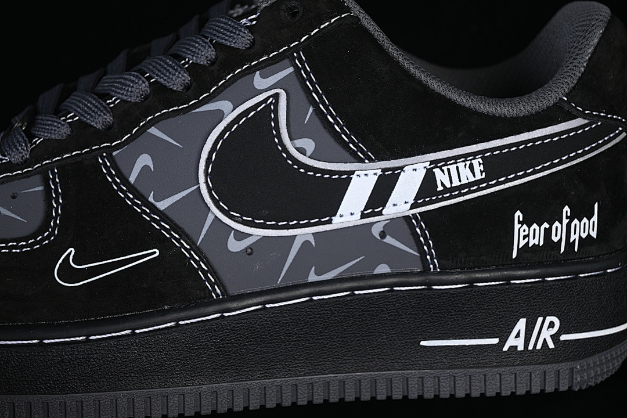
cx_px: 314
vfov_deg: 18.2
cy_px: 209
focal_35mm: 75
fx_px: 1306
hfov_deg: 27.0
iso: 160
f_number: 6.3
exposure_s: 1/60
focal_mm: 50
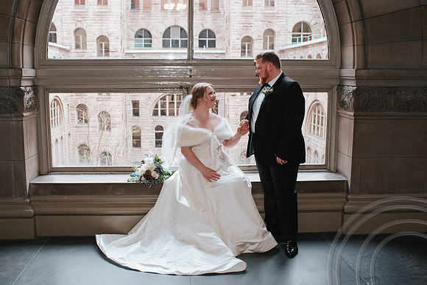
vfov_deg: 35.2
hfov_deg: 50.8
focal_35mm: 38
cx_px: 196
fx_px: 449
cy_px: 142
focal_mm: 35
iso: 800
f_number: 3.5
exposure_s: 1/200
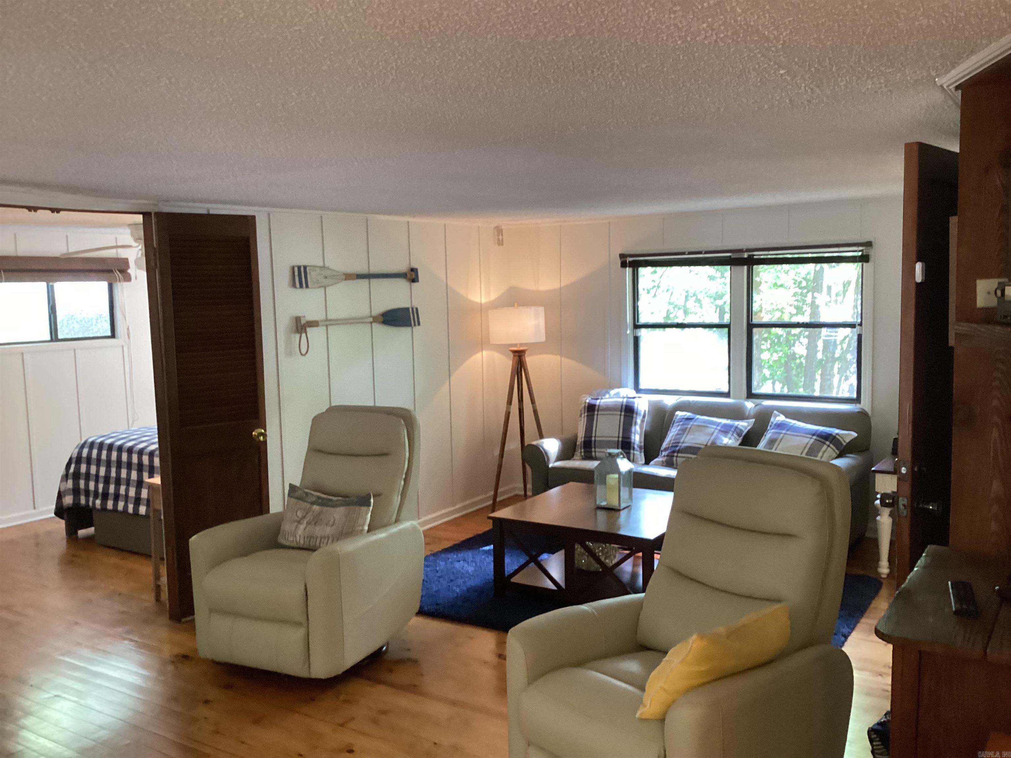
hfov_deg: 58.4
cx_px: 506
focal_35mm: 31
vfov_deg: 45.4
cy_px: 379
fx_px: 905
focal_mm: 3.3
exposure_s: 1/60
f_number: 2.4
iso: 320
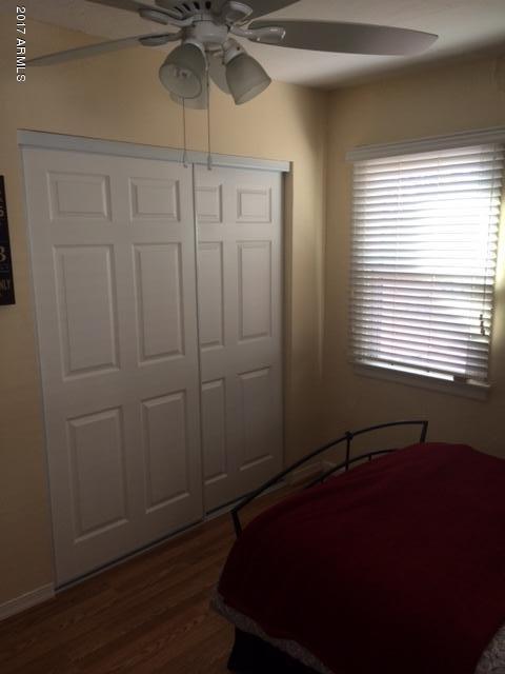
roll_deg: +1.3
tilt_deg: -11.3
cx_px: 252
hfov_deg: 48.2
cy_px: 337
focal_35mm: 29
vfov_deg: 61.7
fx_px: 564
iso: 40
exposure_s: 1/60
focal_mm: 4.15
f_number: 2.2
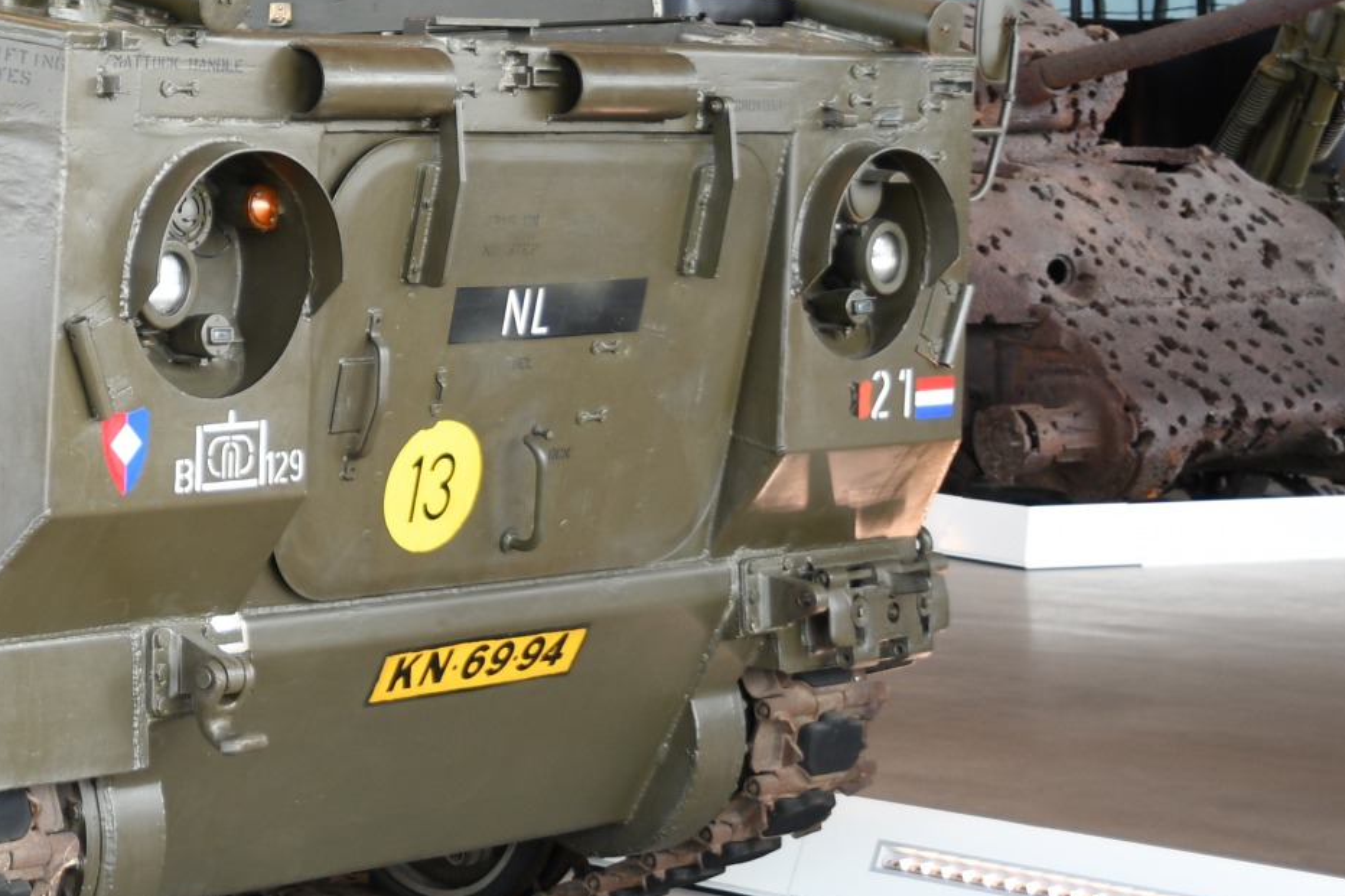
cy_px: 52
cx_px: -238
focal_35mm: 85
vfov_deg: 15.8
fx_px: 3175
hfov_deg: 22.2
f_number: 3
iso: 125
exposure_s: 1/25
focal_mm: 22
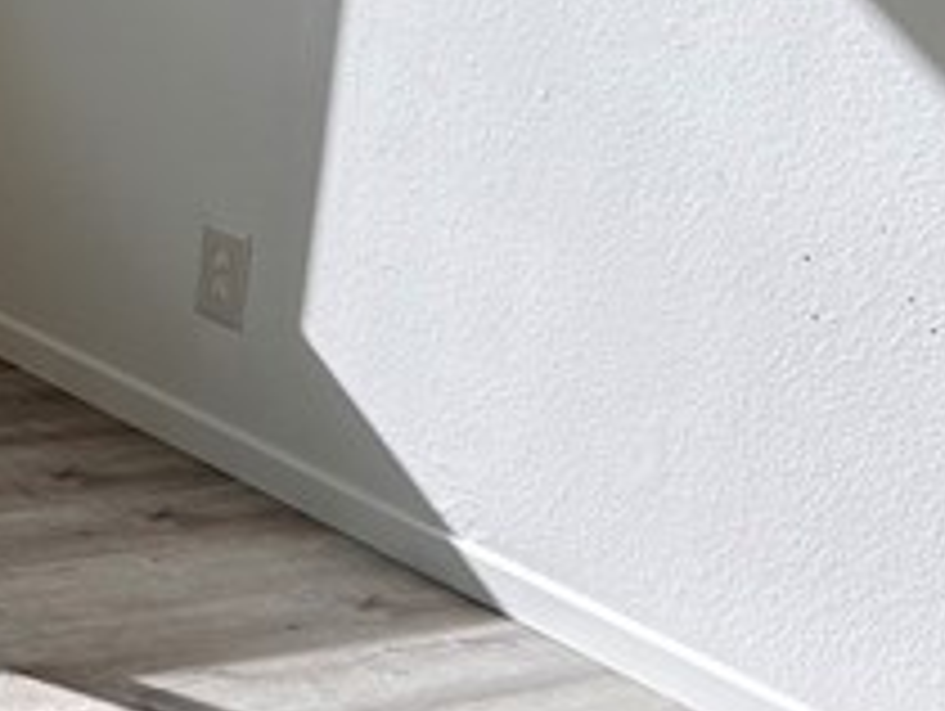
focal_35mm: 117
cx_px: -778
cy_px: 18
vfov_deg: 12.6
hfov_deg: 14.6
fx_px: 3198
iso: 80
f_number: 1.78
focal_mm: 6.86
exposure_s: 1/1517
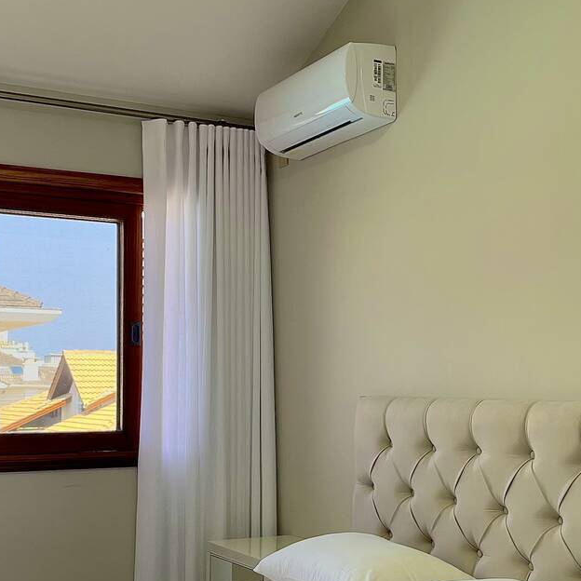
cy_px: 359
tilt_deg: +0.5
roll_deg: -0.4
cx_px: 304
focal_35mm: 51
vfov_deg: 33.2
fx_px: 968
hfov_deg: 33.4
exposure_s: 1/121
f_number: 1.6
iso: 64
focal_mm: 5.1
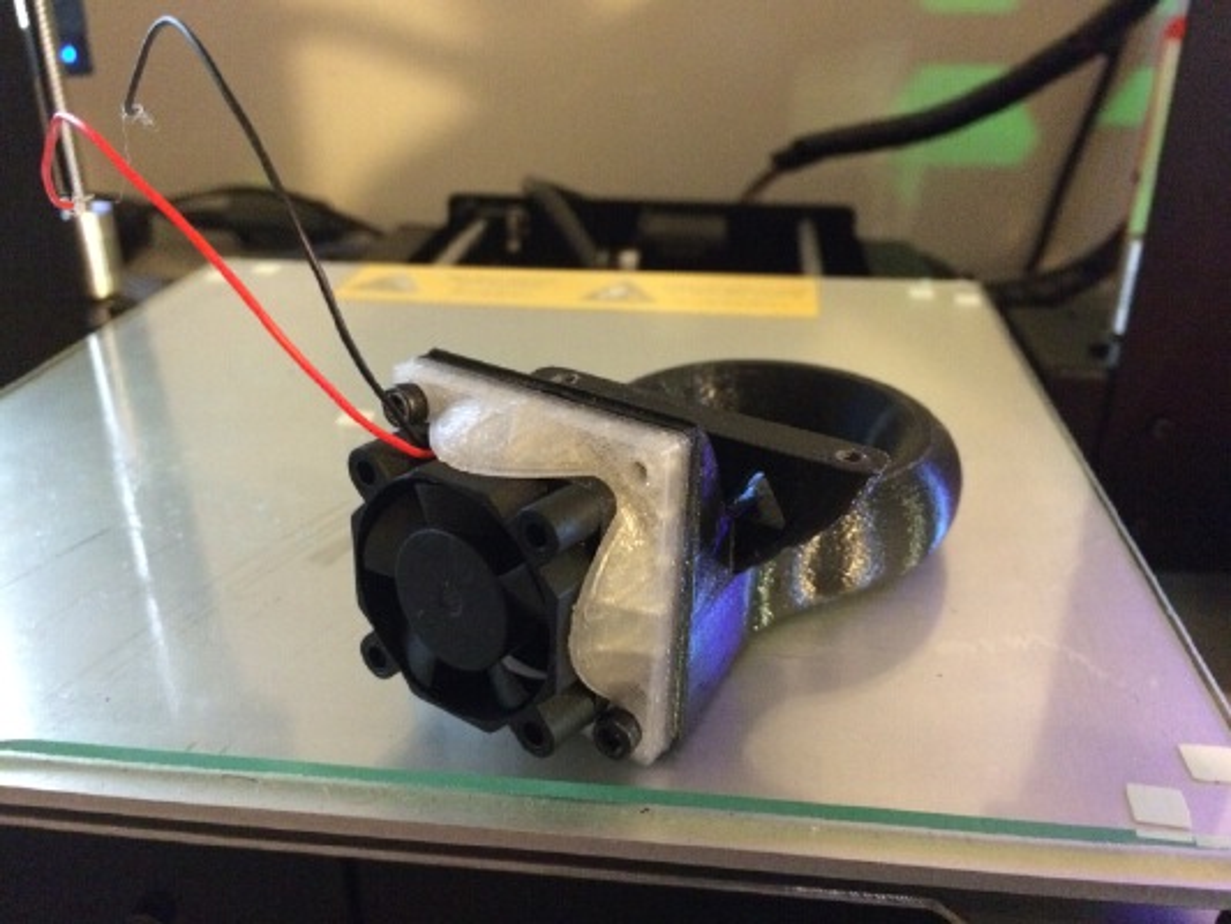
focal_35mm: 29
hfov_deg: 61.6
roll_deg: +1.0
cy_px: 462
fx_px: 1032
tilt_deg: -27.5
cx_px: 616
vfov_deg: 48.2
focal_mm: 4.15
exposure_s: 1/15
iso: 640
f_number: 2.2
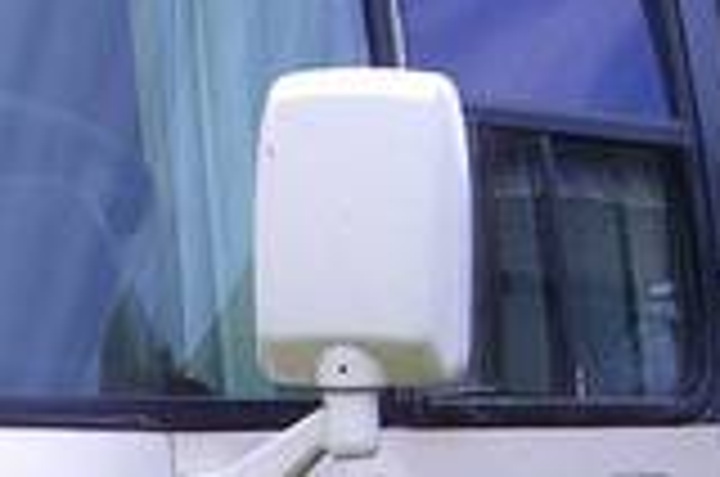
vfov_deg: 5.6
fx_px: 4850
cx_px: 122
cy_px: 774
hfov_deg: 8.5
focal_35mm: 243
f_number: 4.4
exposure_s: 1/400
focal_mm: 9.5
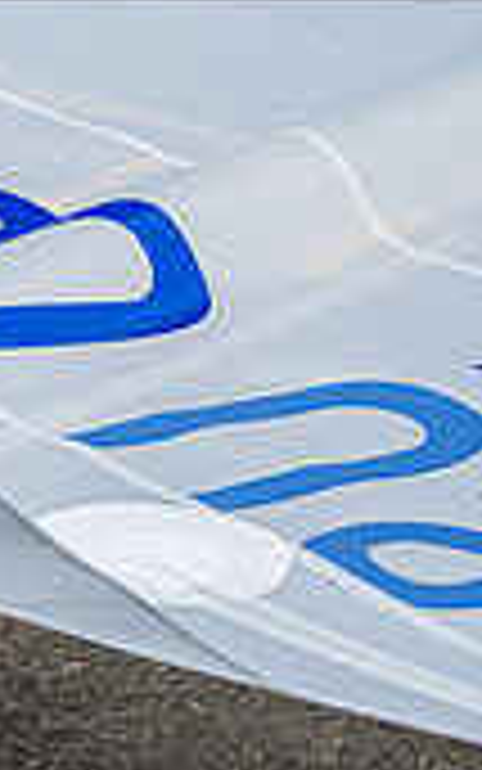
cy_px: 95
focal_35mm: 340
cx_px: -1028
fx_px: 7140
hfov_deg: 3.7
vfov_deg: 6.2
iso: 1000
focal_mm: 84
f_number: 6
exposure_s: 1/8000
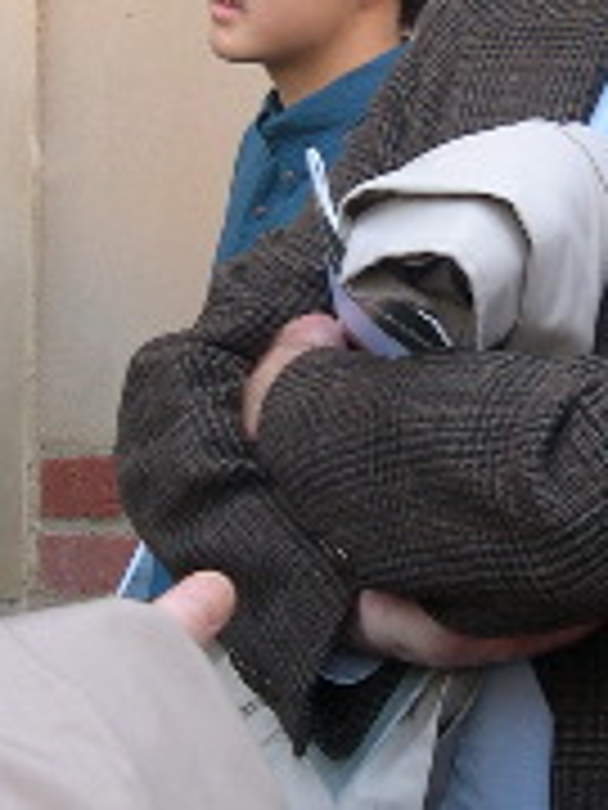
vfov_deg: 14.6
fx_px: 3162
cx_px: 414
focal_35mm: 135
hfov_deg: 11.0
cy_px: 243
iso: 100
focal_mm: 8
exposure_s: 1/87.2
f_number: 2.8
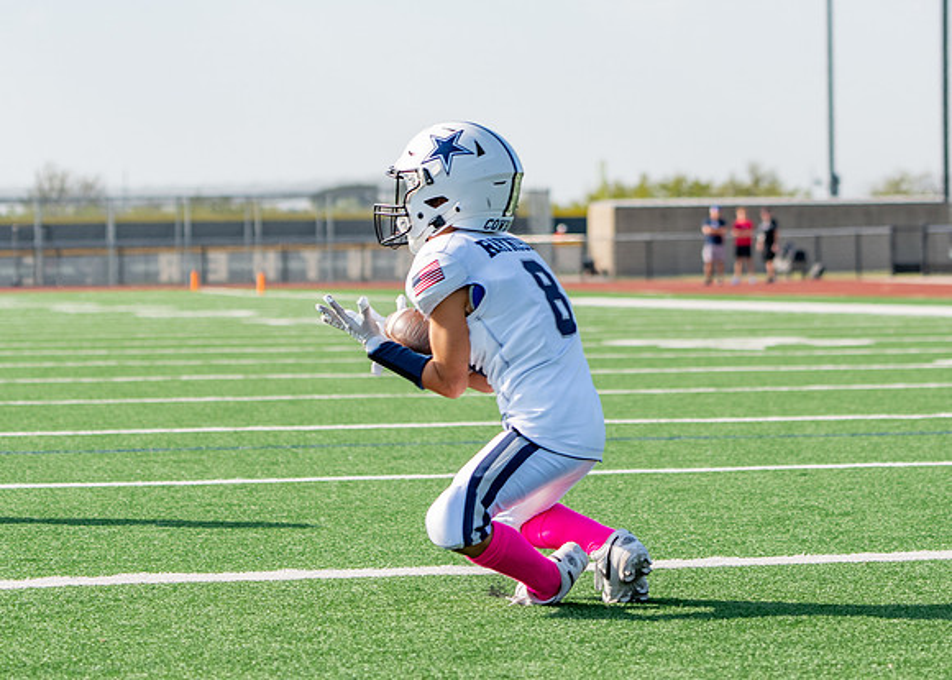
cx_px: 603
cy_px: 187
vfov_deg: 8.9
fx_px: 4354
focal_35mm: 161
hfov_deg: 12.5
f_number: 4.5
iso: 200
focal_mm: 100
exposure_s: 1/1000
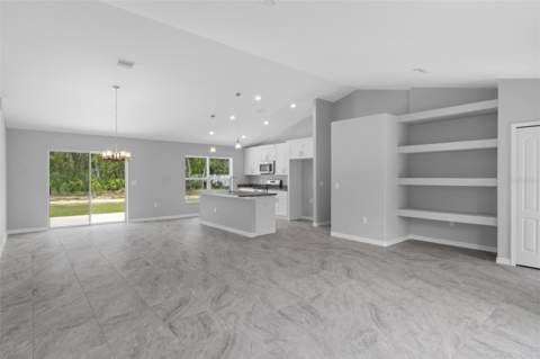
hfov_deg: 90.1
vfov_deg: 67.3
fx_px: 270
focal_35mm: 18
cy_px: 180
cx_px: 270
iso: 320
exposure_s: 1/4
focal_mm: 12
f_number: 8
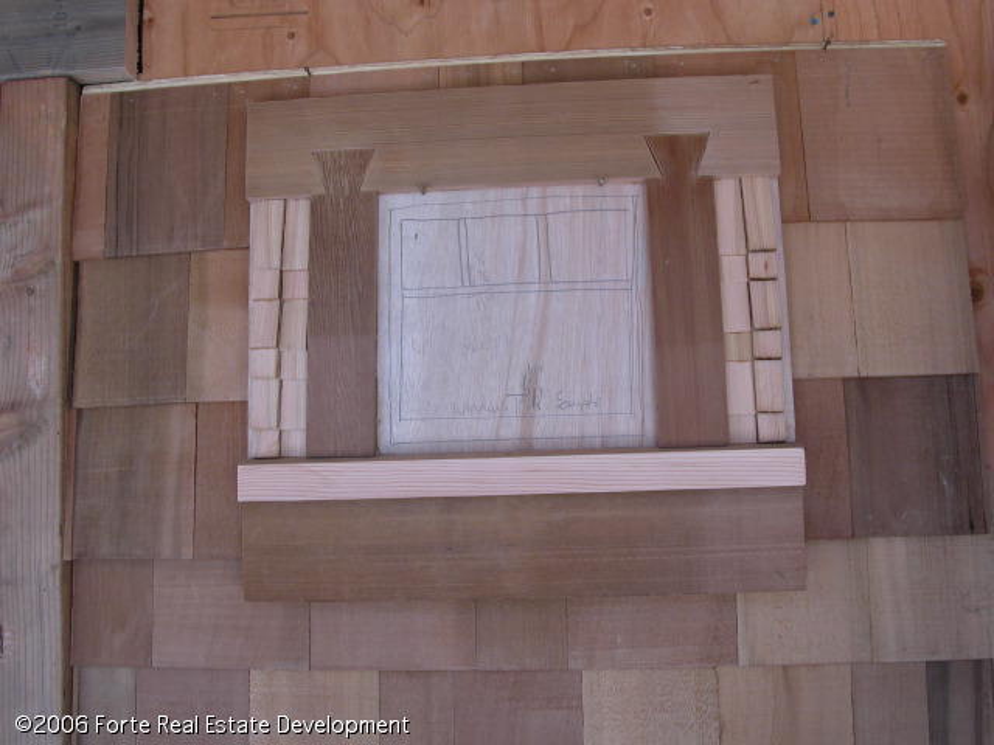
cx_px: 497
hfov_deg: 52.6
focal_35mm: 35
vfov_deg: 40.7
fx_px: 1005
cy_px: 372
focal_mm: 8.9
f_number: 3.5
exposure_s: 1/104
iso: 100
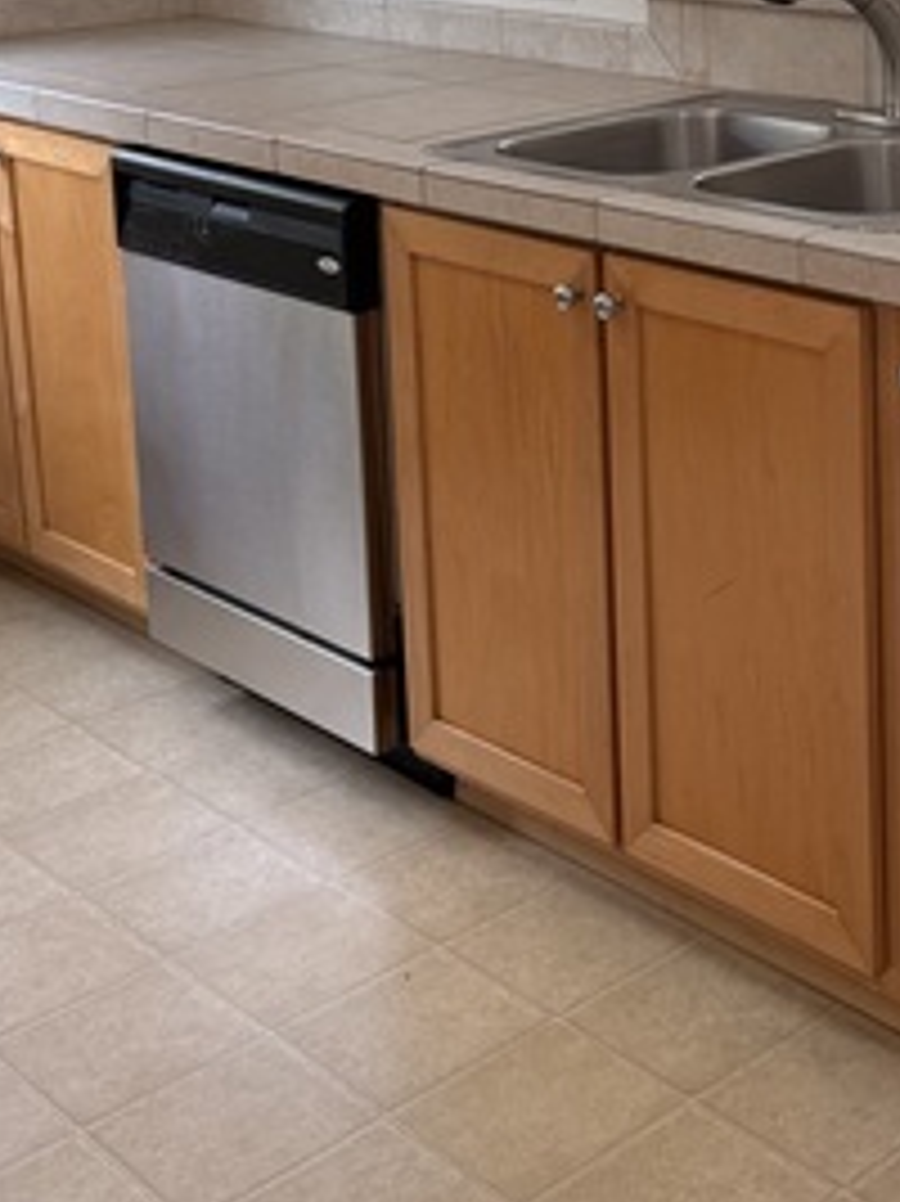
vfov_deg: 30.8
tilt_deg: -8.8
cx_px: 891
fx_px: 2082
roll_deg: -0.1
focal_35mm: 60
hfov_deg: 23.4
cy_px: 124
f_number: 1.78
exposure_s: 1/169
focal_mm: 6.76
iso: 125
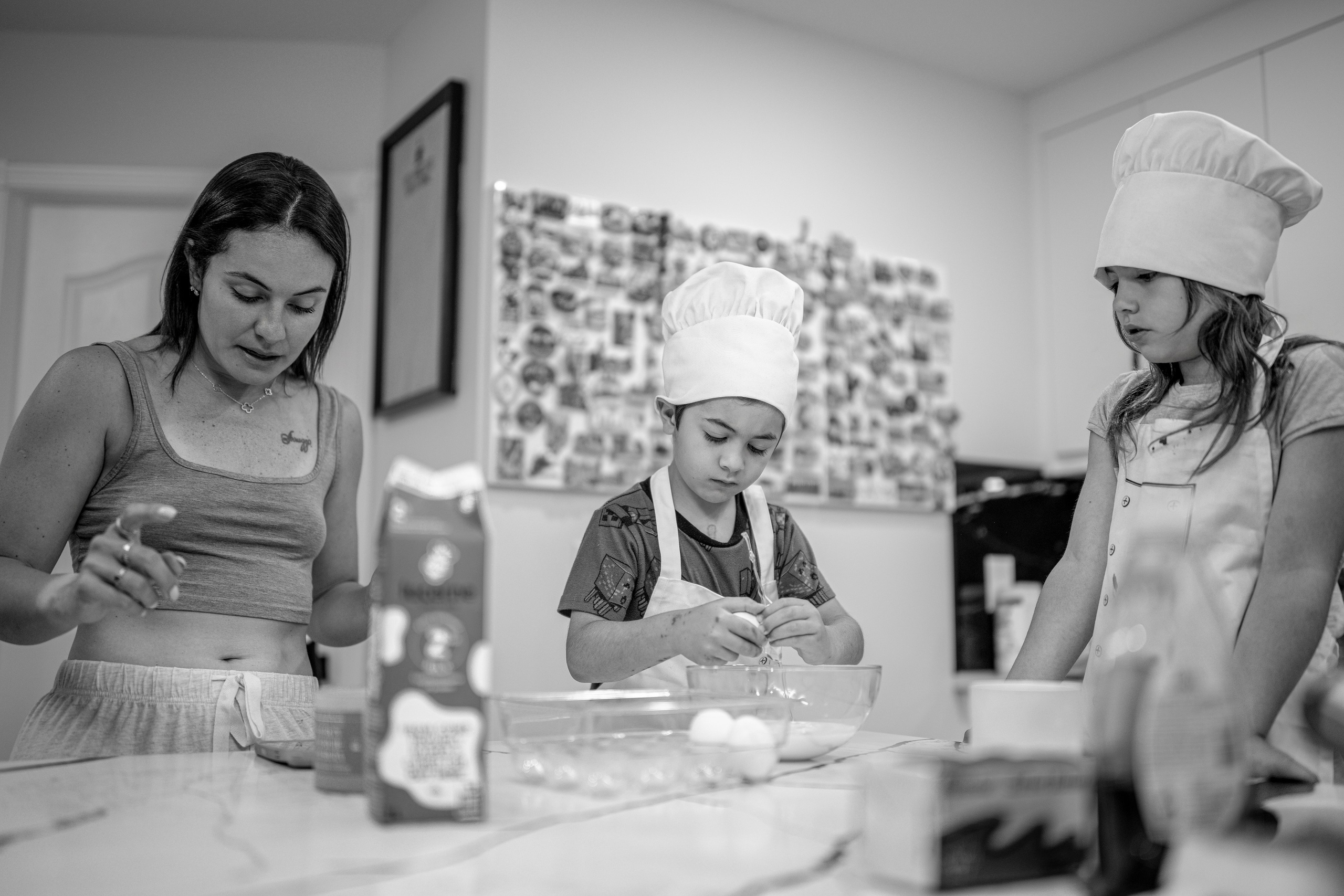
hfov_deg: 54.4
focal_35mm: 35
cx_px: 672
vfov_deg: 37.9
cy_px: 448
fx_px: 1307
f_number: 1.2
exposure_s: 1/200
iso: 200
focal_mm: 35
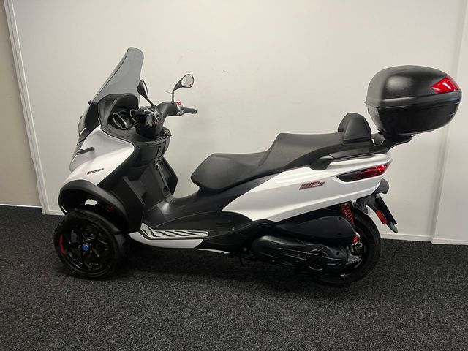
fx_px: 352
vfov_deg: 53.1
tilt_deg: -17.3
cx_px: 234
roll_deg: +1.0
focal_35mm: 26
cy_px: 176
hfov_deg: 67.3
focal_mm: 5.1
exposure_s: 1/50
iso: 80
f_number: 1.6
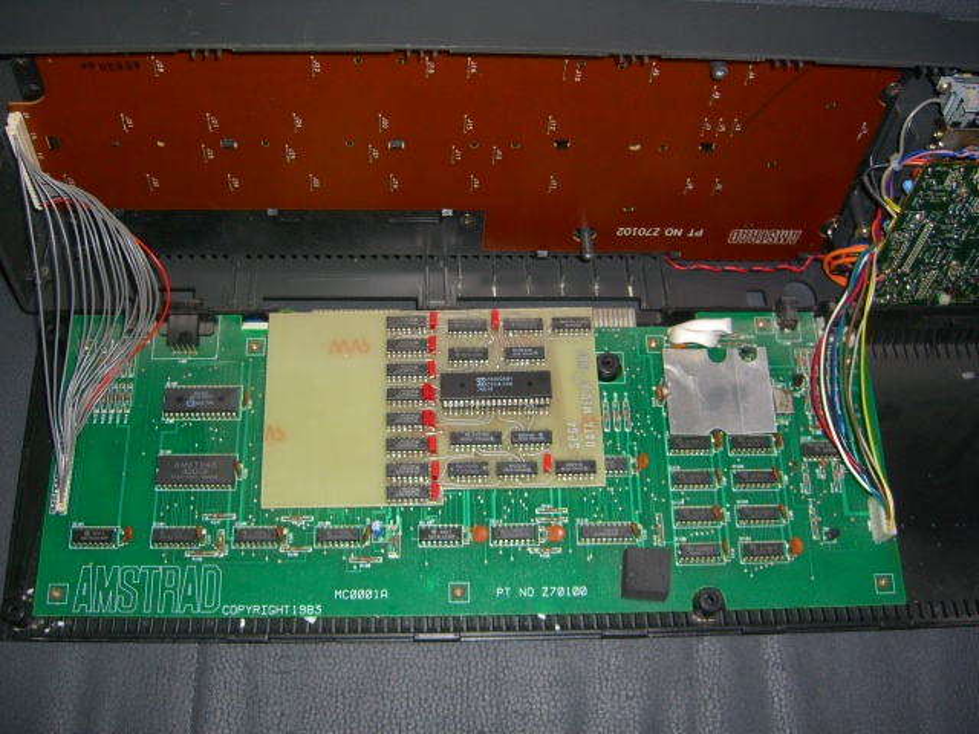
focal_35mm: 38
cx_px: 490
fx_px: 1075
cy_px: 367
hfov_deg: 49.0
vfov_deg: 37.7
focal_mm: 7.9
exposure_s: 1/60
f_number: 2.8
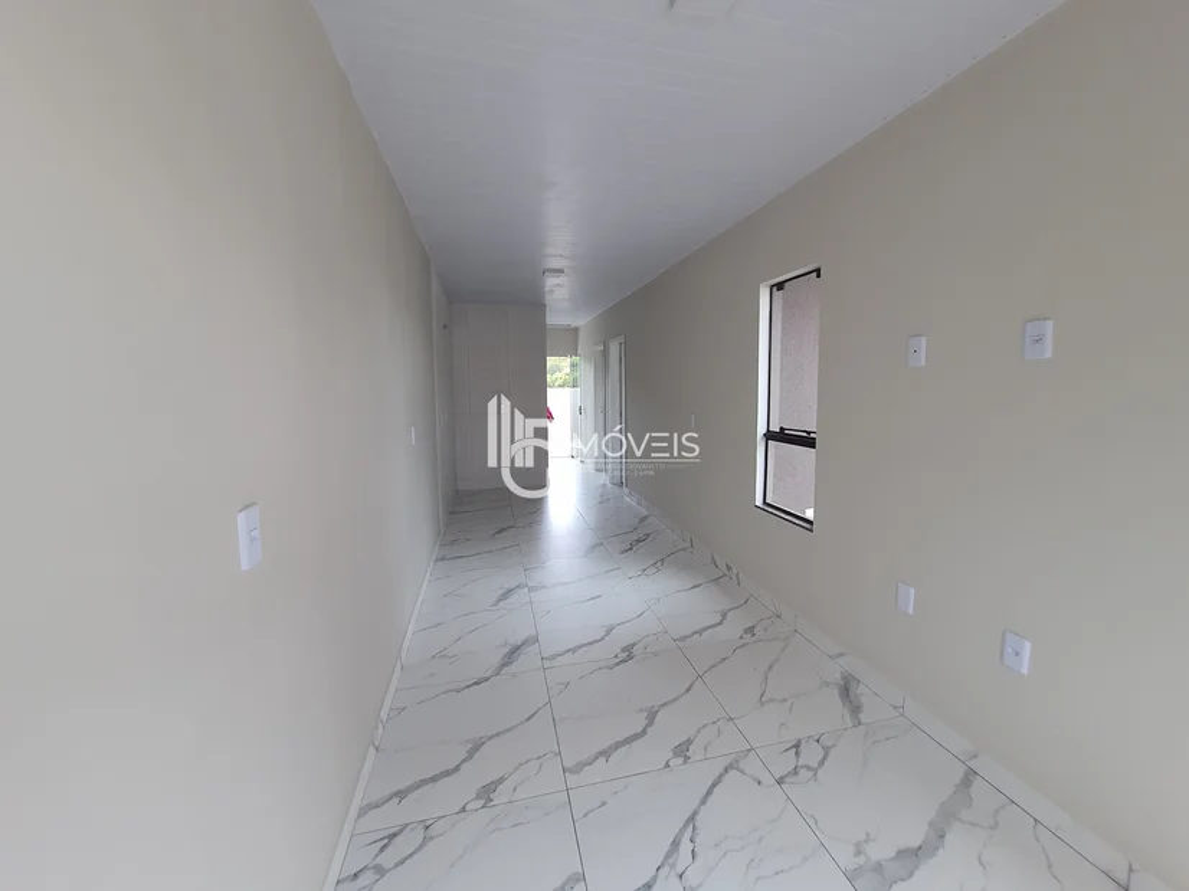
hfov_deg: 106.2
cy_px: 446
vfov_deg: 89.9
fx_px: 446
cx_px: 594
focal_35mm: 13
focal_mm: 1.74
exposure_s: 1/60
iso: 64
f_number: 2.2
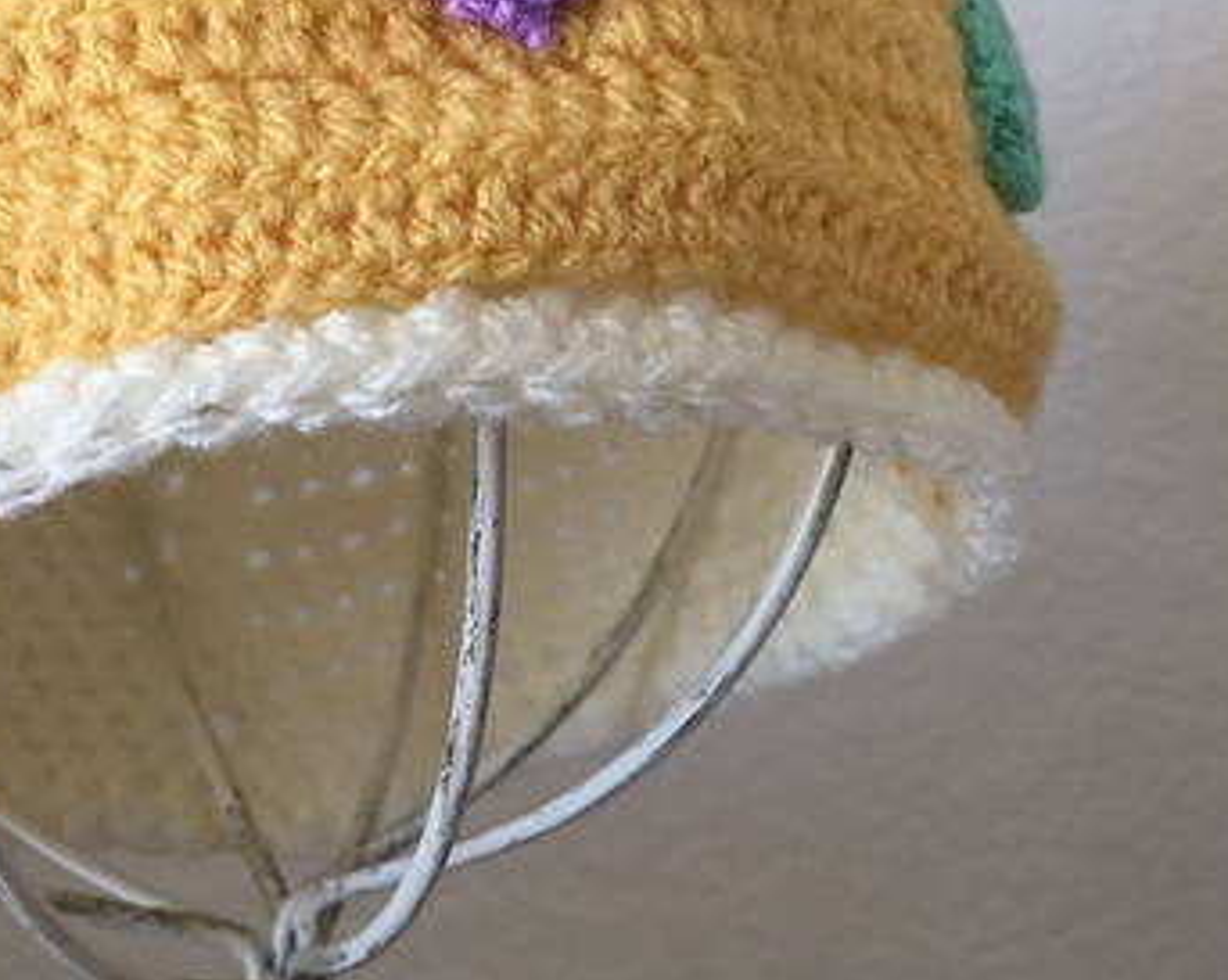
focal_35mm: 53
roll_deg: +1.3
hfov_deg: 35.1
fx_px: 1925
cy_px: 212
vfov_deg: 28.0
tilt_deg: -2.0
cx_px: 413
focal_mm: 4.15
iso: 50
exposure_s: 1/30
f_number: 2.2
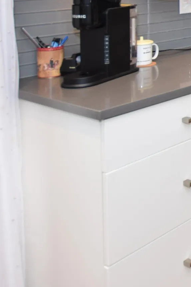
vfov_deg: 32.2
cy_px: -33
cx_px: 413
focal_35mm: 54
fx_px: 430
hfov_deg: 16.6
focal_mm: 10
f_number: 4.5
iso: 400
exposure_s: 1/80
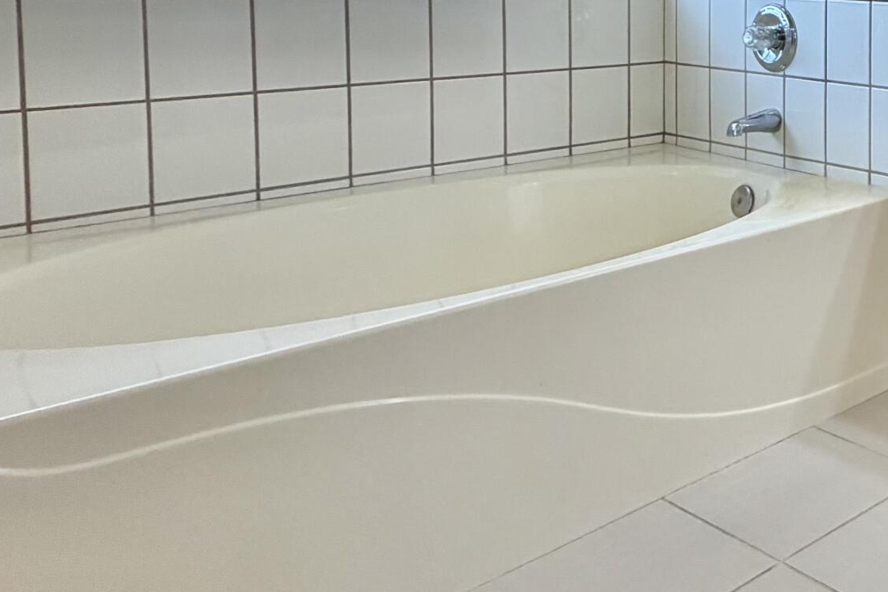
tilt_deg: -3.6
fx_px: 962
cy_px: 22
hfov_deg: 35.3
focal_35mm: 39
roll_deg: -0.4
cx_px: 1136
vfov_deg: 32.0
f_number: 2.2
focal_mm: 2.22
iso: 250
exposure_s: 1/120
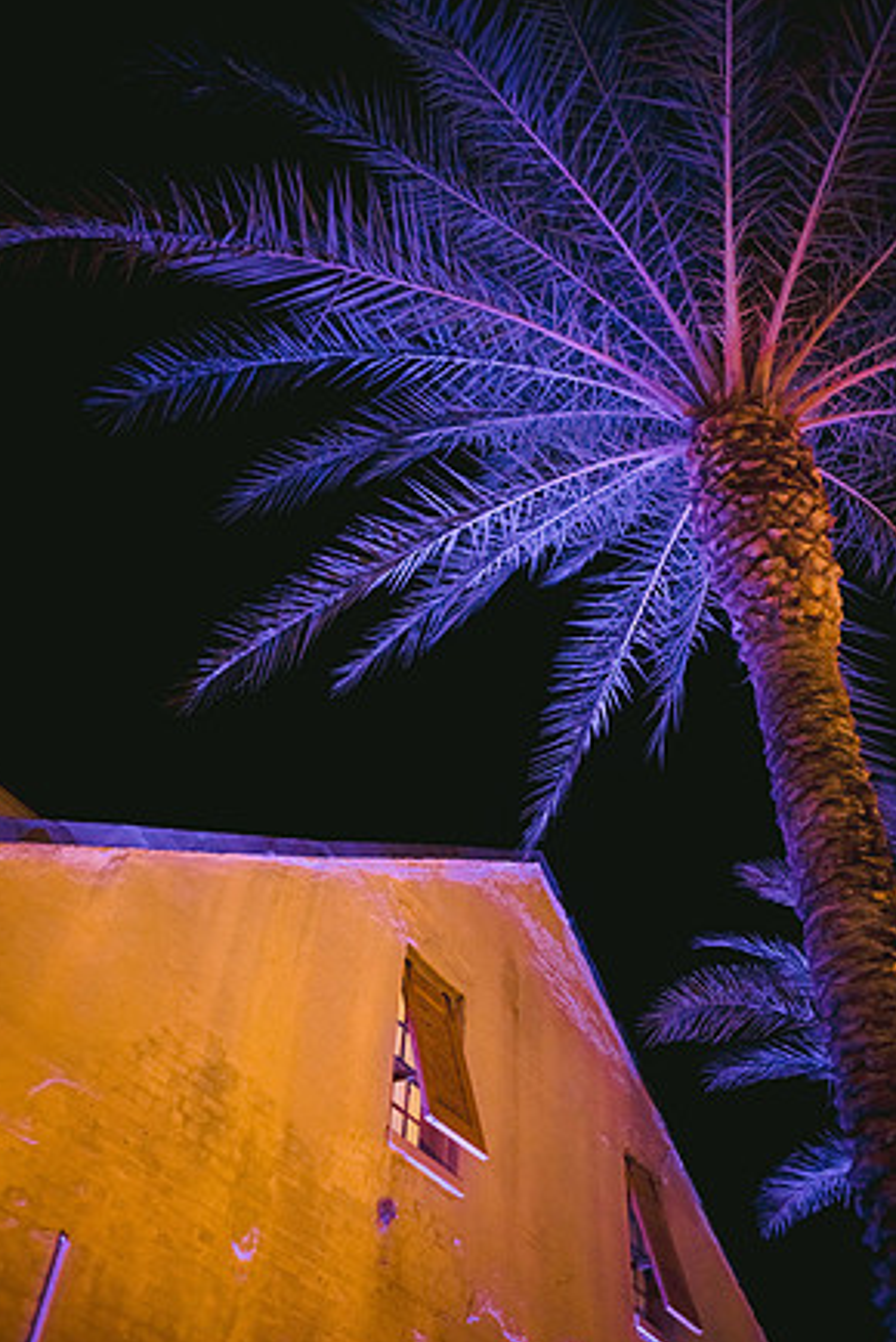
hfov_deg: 45.0
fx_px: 1081
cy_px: 662
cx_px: 439
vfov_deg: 63.6
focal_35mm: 29
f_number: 2.8
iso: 2000
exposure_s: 1/60
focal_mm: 28
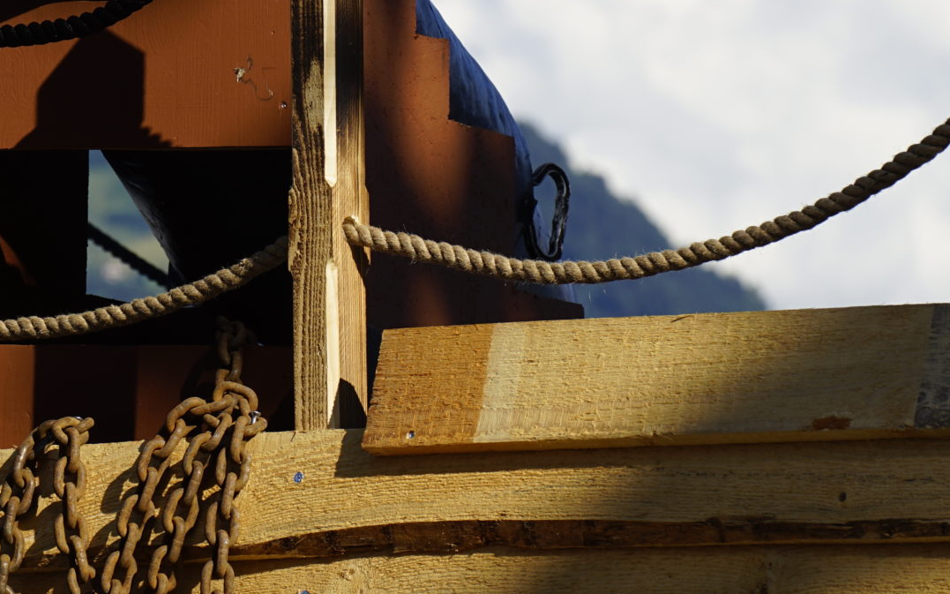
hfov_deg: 4.8
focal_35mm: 436
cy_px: 30
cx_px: 71
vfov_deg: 3.0
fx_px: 11288
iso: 100
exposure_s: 1/250
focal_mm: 180
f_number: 9
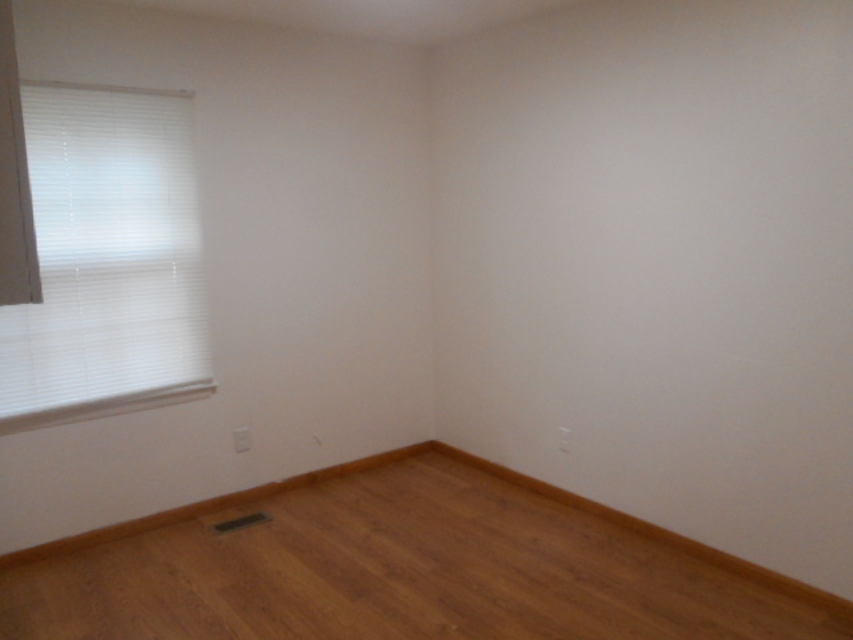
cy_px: 320
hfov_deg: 61.7
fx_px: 715
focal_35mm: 29
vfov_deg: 48.2
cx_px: 426
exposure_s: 1/30
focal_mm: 5.2
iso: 250
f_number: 4
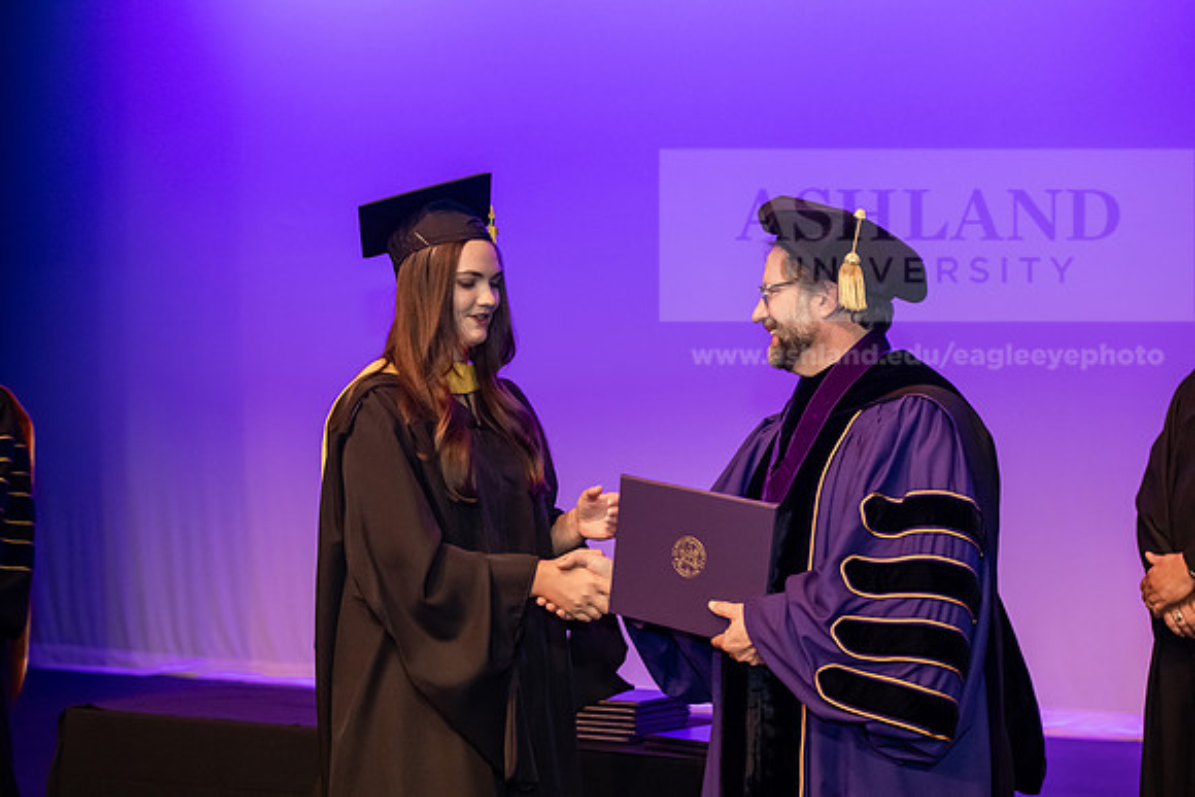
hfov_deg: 28.8
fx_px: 2324
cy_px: 398
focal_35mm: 70
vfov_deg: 19.5
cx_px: 598
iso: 3200
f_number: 4
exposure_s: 1/200
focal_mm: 70
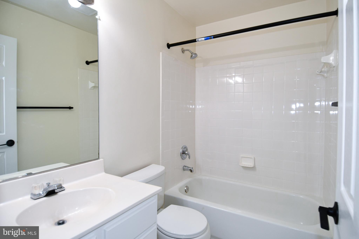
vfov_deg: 67.4
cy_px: 120
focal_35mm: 18
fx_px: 179
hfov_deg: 90.0
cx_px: 180
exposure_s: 1/60
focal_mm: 12
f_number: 4
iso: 200
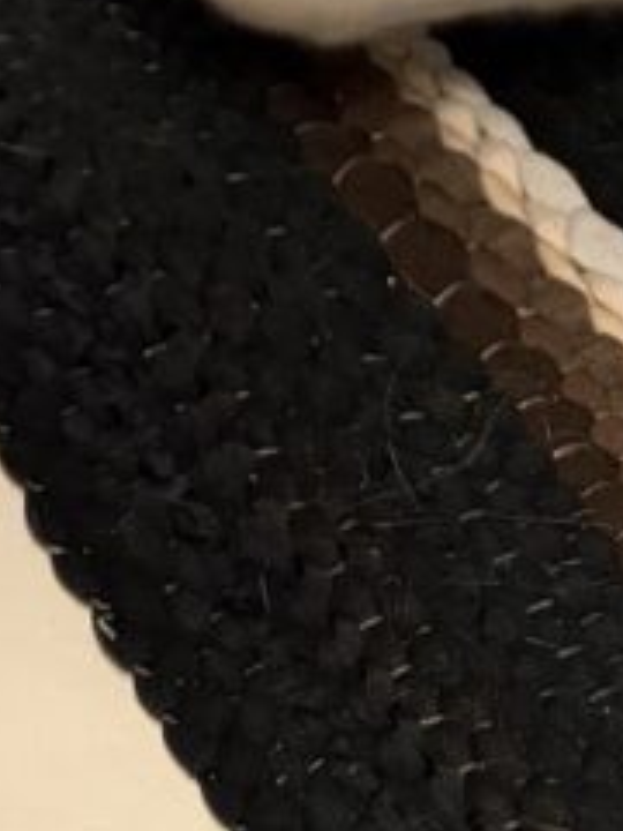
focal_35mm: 111
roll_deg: -2.4
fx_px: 2664
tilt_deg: -19.5
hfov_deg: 13.3
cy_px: -828
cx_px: 249
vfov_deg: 14.6
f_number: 1.6
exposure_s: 1/60
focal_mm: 5.96
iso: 250
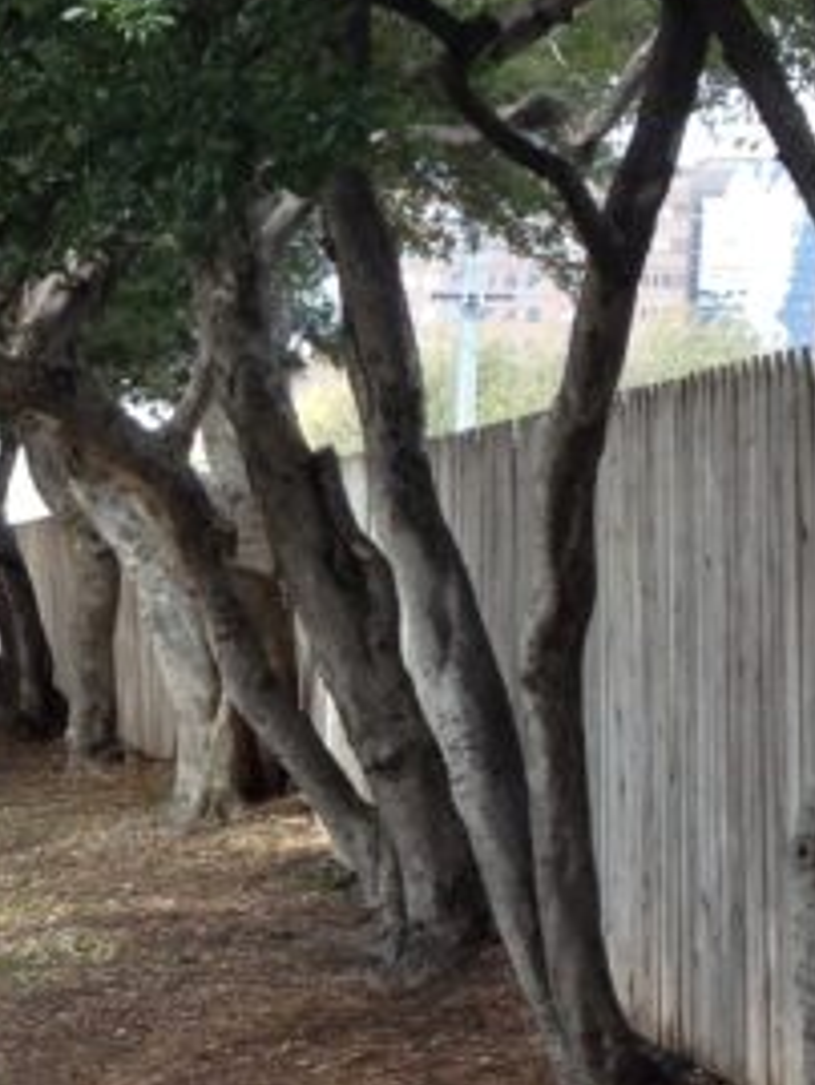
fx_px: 4172
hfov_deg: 11.0
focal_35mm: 133
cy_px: 1097
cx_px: -117
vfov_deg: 14.6
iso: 50
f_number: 2.4
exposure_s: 1/223
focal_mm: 4.28
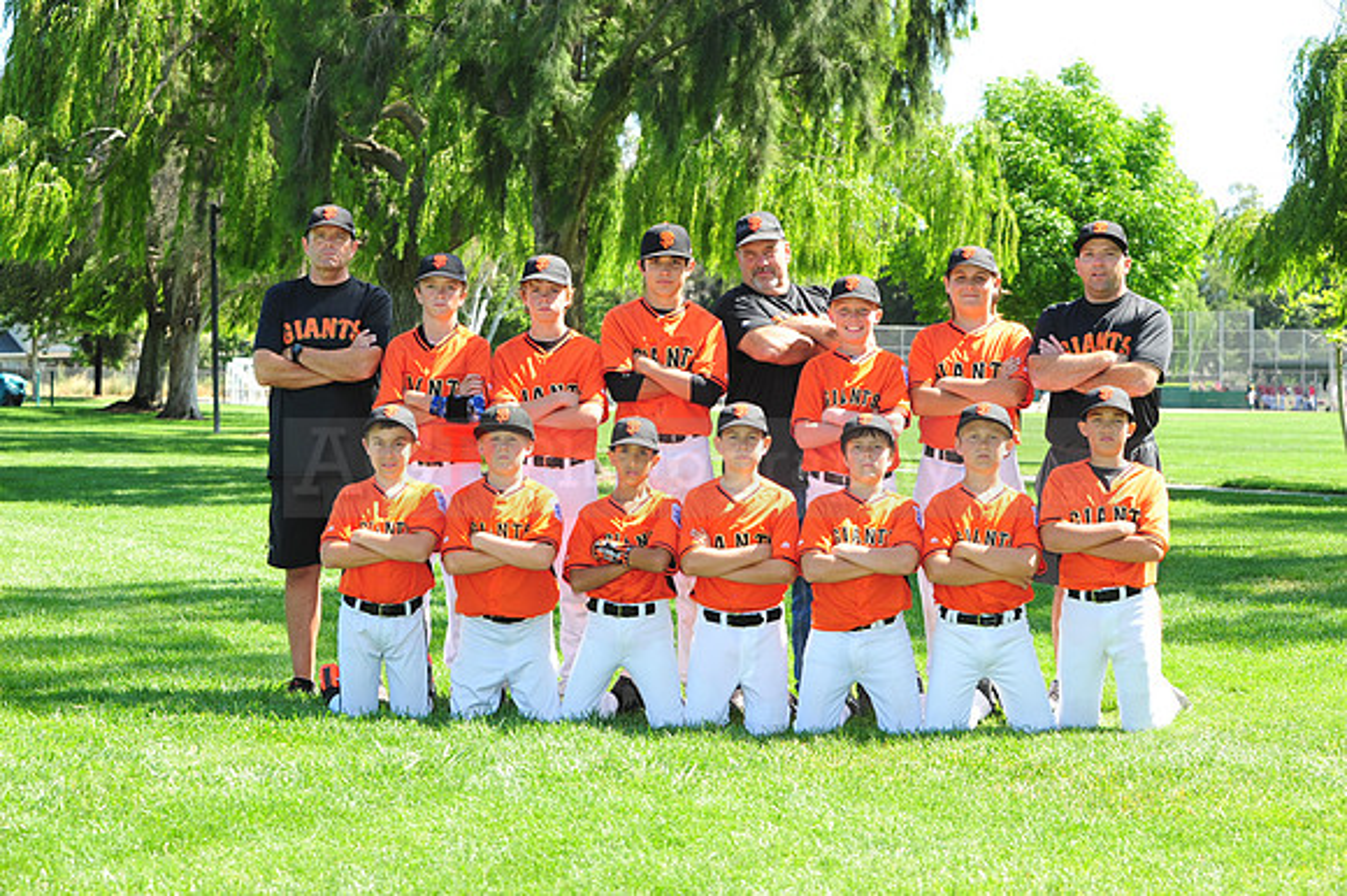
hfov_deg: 25.4
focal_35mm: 80
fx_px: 2992
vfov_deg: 17.0
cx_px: 674
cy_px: 448
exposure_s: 1/200
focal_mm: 80
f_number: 7.1
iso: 200
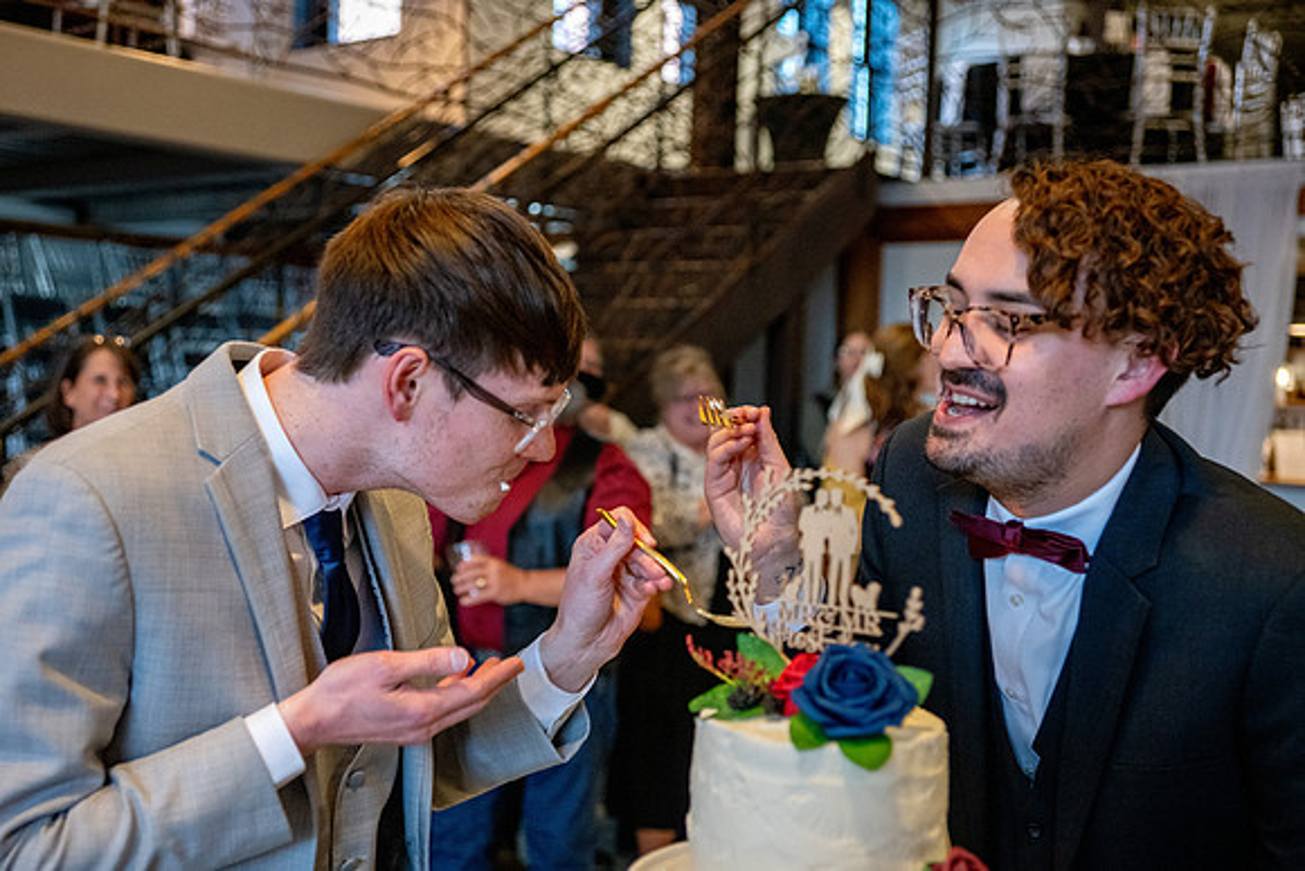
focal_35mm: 35
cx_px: 652
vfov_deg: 37.9
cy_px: 436
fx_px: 1269
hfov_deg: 54.4
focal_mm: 35
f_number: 2.8
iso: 5000
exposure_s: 1/200
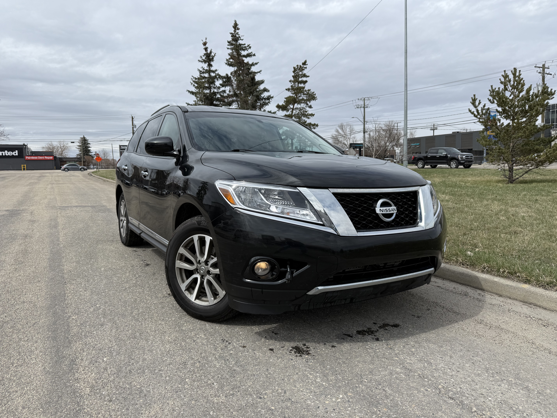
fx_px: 386
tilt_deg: -4.3
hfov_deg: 71.6
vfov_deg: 56.8
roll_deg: +0.9
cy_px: 209
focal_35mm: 24
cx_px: 278
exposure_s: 1/5714
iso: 80
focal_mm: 6.76
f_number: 1.78
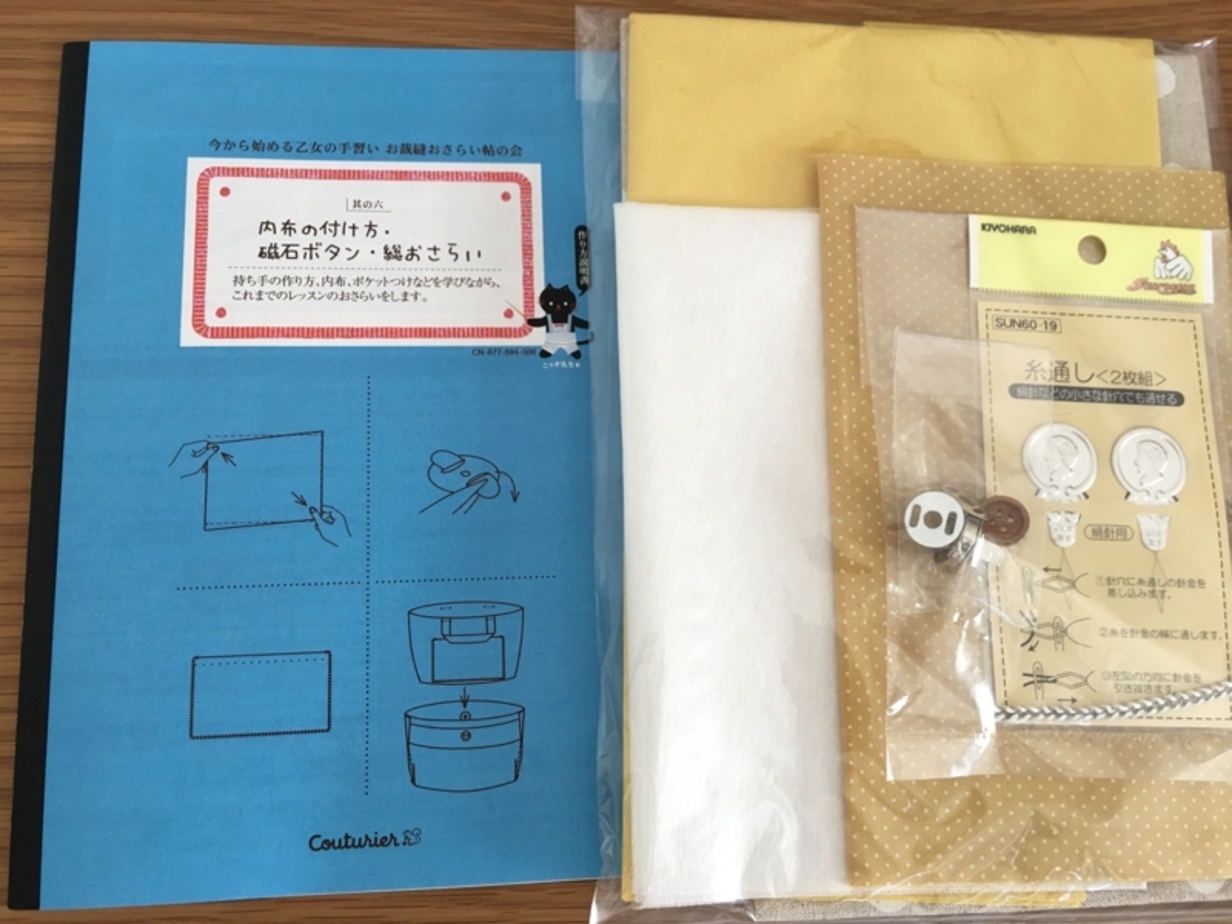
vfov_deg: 48.2
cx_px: 616
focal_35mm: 29
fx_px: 1032
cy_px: 462
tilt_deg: -77.7
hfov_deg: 61.7
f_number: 2.2
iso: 32
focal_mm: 4.15
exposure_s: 1/15
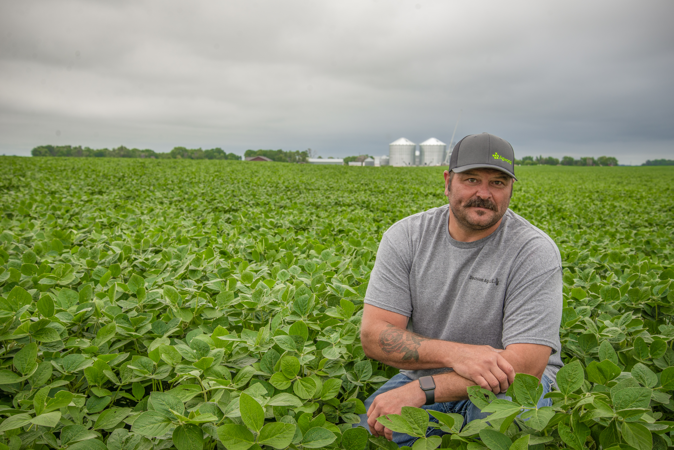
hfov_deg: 42.7
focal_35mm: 46
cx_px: 337
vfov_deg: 29.3
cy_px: 225
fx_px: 862
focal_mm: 46
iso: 200
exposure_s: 1/200
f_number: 7.1
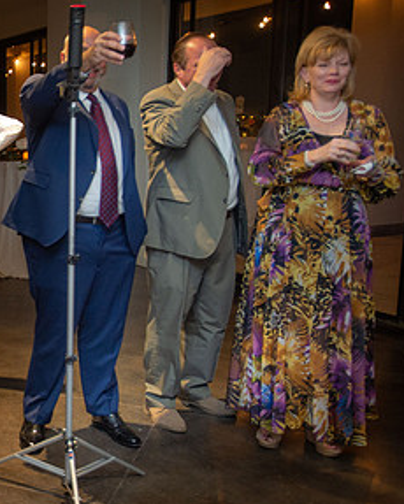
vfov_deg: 36.6
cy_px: 261
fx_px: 761
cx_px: -136
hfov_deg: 25.2
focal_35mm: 51
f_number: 2.8
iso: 1600
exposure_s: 1/60
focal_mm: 24
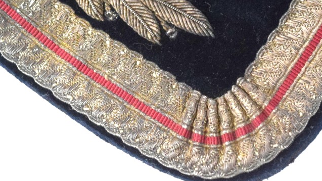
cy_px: -50
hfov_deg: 10.6
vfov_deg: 5.9
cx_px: 144
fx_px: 1735
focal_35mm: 203
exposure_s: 1/2000
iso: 1600
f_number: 5.6
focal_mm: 55
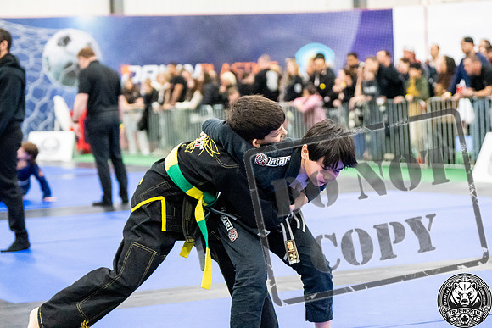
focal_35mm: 105
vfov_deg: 13.0
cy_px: 164
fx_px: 1435
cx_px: 246
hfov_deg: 19.5
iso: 6400
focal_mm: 70
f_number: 2.8
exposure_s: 1/500
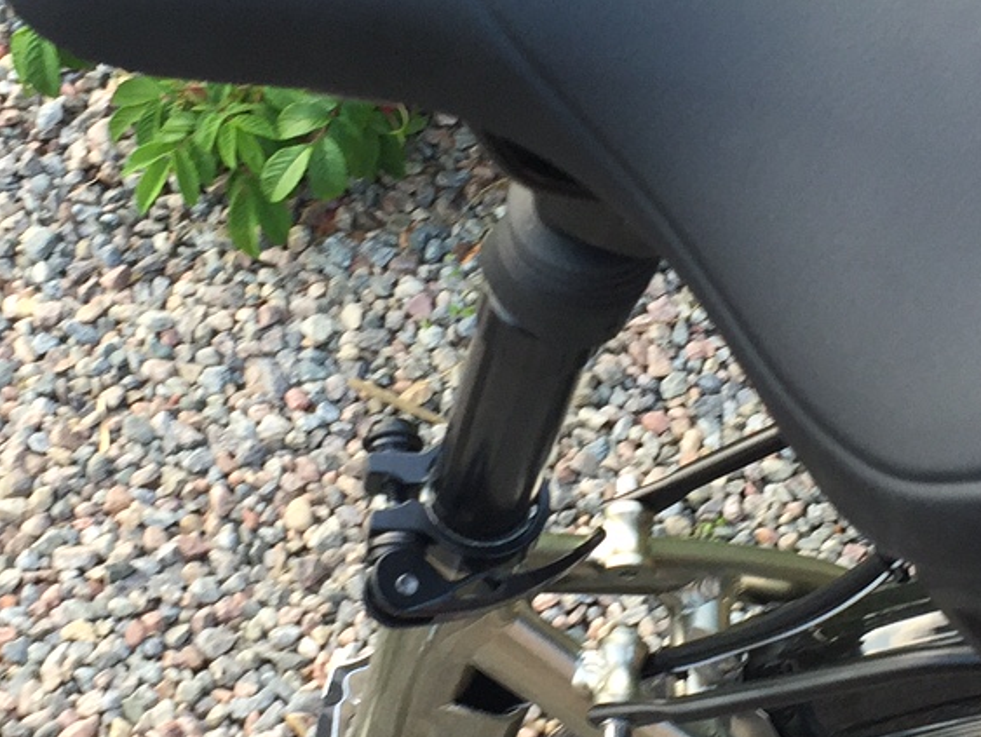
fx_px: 2382
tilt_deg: -50.9
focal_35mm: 84
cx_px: 568
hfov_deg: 23.2
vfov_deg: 17.6
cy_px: 362
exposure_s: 1/120
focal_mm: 4.15
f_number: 2.2
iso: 50
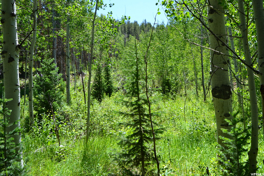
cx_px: 132
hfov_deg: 55.1
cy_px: 88
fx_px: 253
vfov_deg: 38.4
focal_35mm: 34
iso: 400
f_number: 10
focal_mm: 23
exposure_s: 1/250
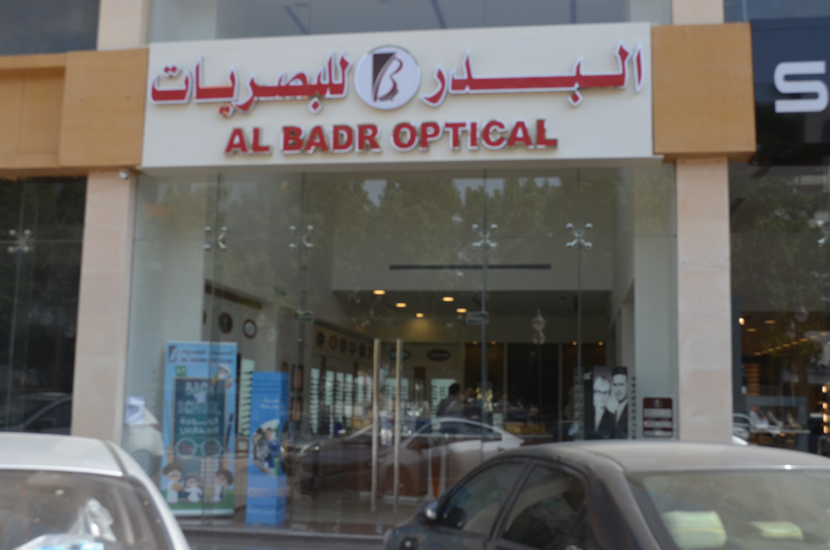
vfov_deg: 34.1
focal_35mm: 39
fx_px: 897
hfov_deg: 49.6
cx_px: 415
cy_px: 275
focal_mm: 26
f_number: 7.1
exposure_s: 1/200
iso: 200
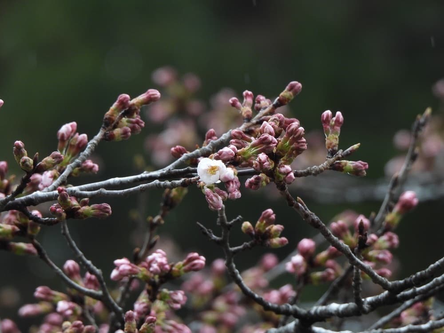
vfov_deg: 2.3
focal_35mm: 650
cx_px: 222
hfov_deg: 3.1
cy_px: 166
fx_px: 8337
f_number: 5.6
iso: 320
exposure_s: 1/500
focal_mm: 116
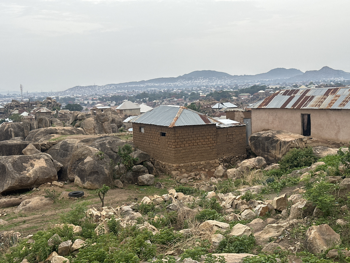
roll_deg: +2.3
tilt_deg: -6.5
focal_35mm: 48
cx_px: 175
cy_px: 132
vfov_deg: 30.3
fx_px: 485
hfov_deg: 39.7
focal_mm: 6.86
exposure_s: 1/623
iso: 64
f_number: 1.78
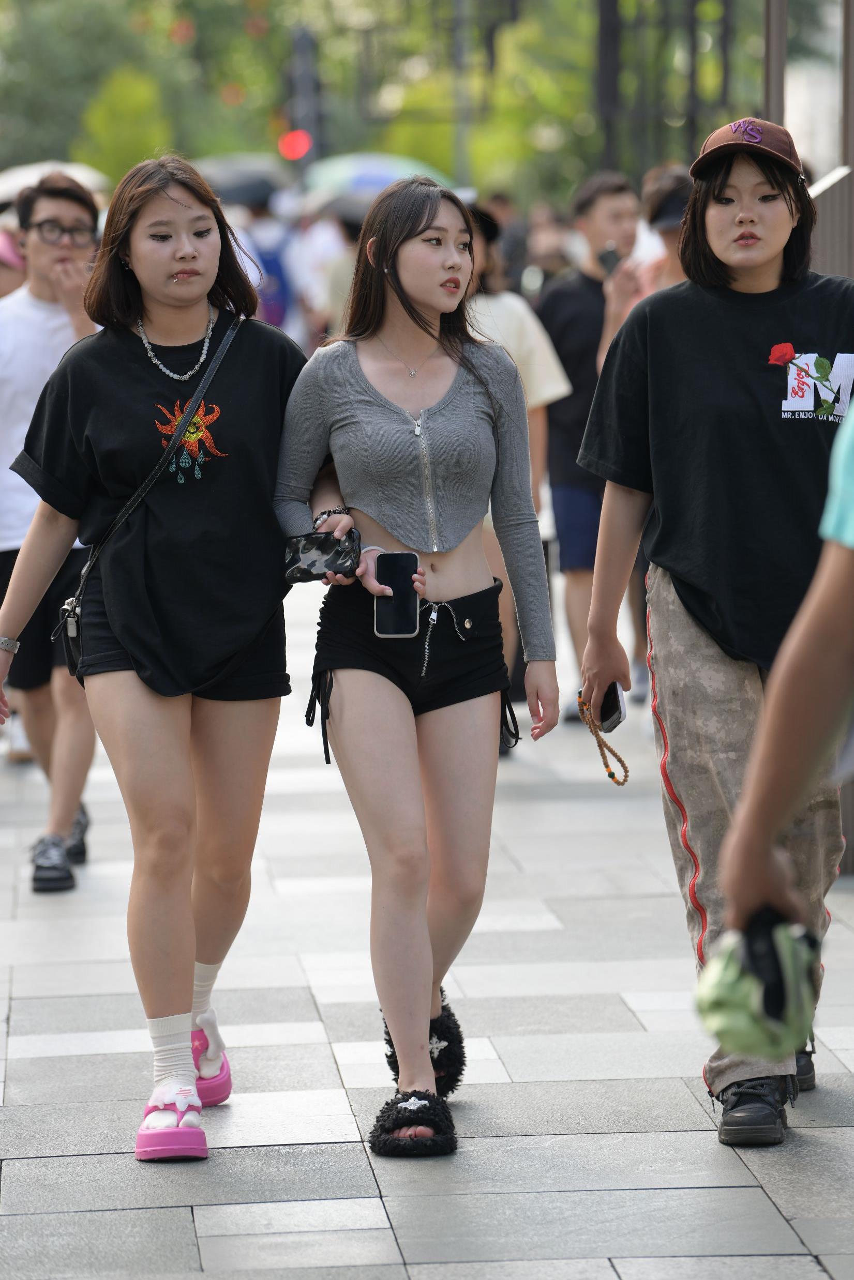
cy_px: 640
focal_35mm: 170
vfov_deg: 12.1
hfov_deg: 8.1
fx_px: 6048
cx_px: 427
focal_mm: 170
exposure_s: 1/640
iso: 320
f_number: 4
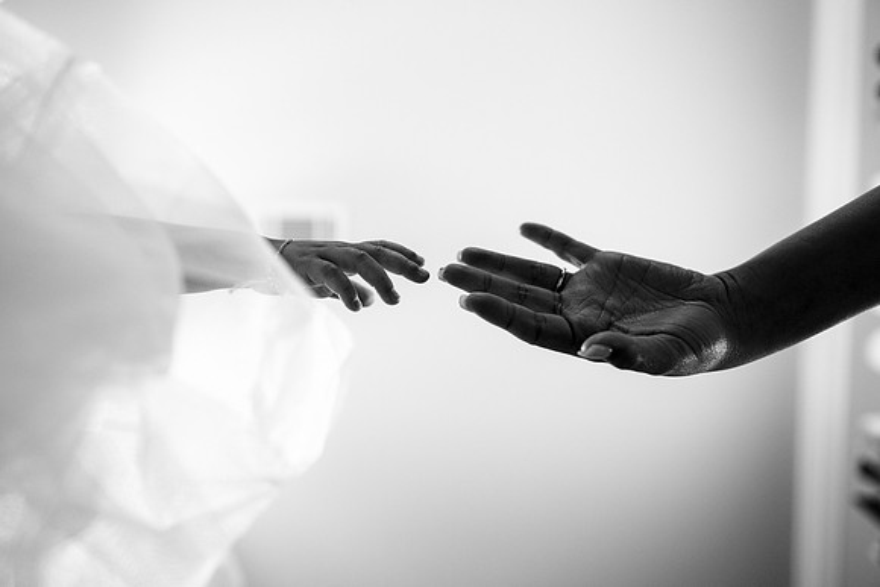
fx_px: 856
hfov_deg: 54.4
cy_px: 294
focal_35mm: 35
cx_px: 440
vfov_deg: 37.9
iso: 640
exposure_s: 1/125
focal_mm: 35
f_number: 2.5
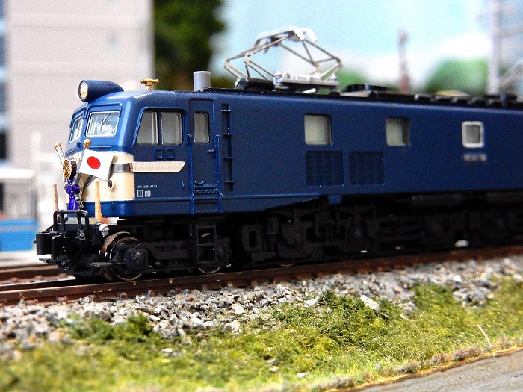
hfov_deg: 32.2
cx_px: 262
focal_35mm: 60
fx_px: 907
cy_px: 196
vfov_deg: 24.4
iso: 800
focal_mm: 10.7
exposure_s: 1/15
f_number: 4.5
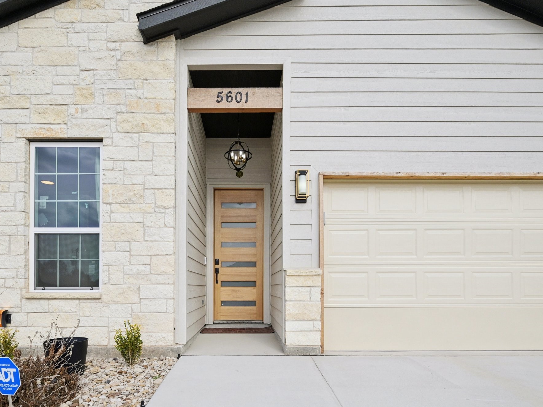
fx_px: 322
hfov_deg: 79.8
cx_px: 236
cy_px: 203
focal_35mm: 21
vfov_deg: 64.5
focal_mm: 18.5
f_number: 8
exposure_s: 1/2000
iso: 400
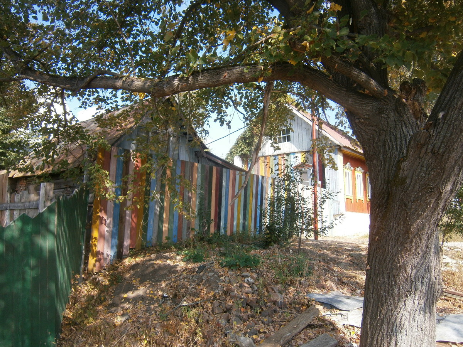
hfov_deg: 67.3
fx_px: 348
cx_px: 232
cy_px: 174
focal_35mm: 26
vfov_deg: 53.1
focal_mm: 4.7
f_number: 2.8
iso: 80
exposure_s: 1/320
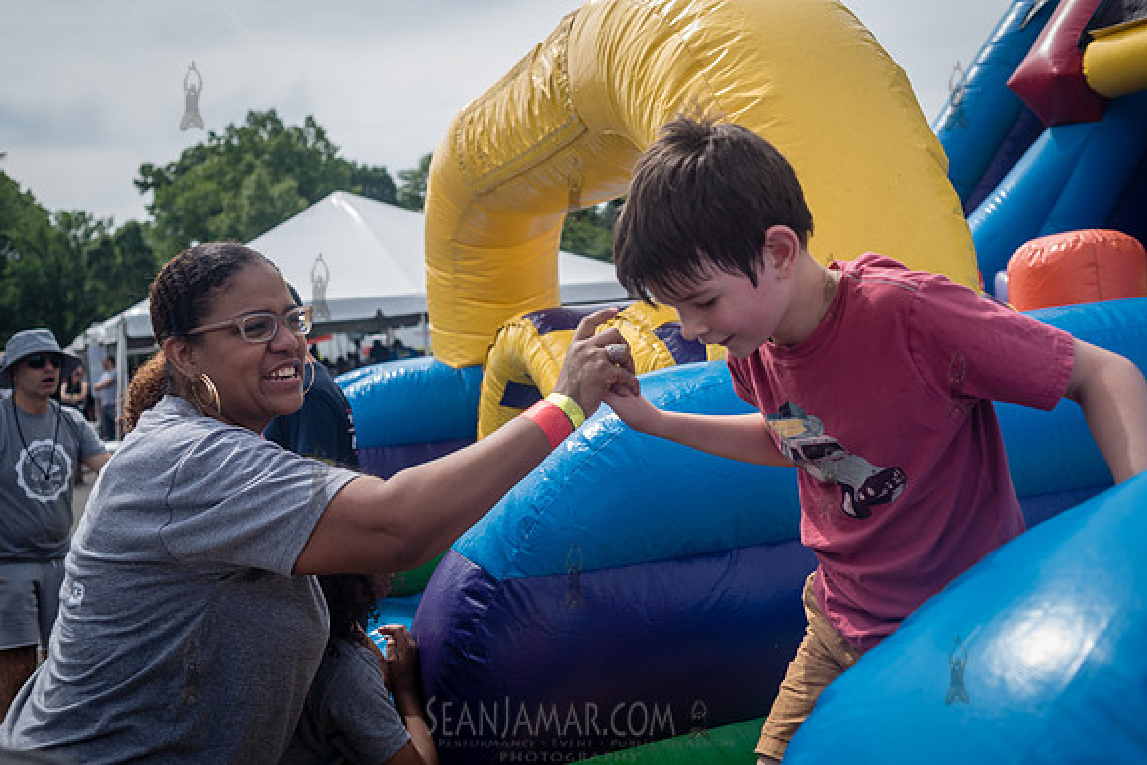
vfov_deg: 37.9
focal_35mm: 35
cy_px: 382
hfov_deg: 54.4
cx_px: 574
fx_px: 1115
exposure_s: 1/1250
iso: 200
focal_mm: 35
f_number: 4
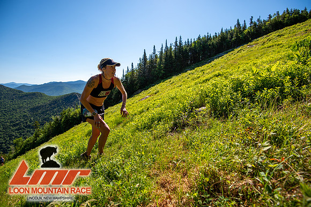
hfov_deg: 96.8
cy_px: 104
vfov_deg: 73.7
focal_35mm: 16
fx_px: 138
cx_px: 156
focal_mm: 16
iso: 100
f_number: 5
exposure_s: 1/640
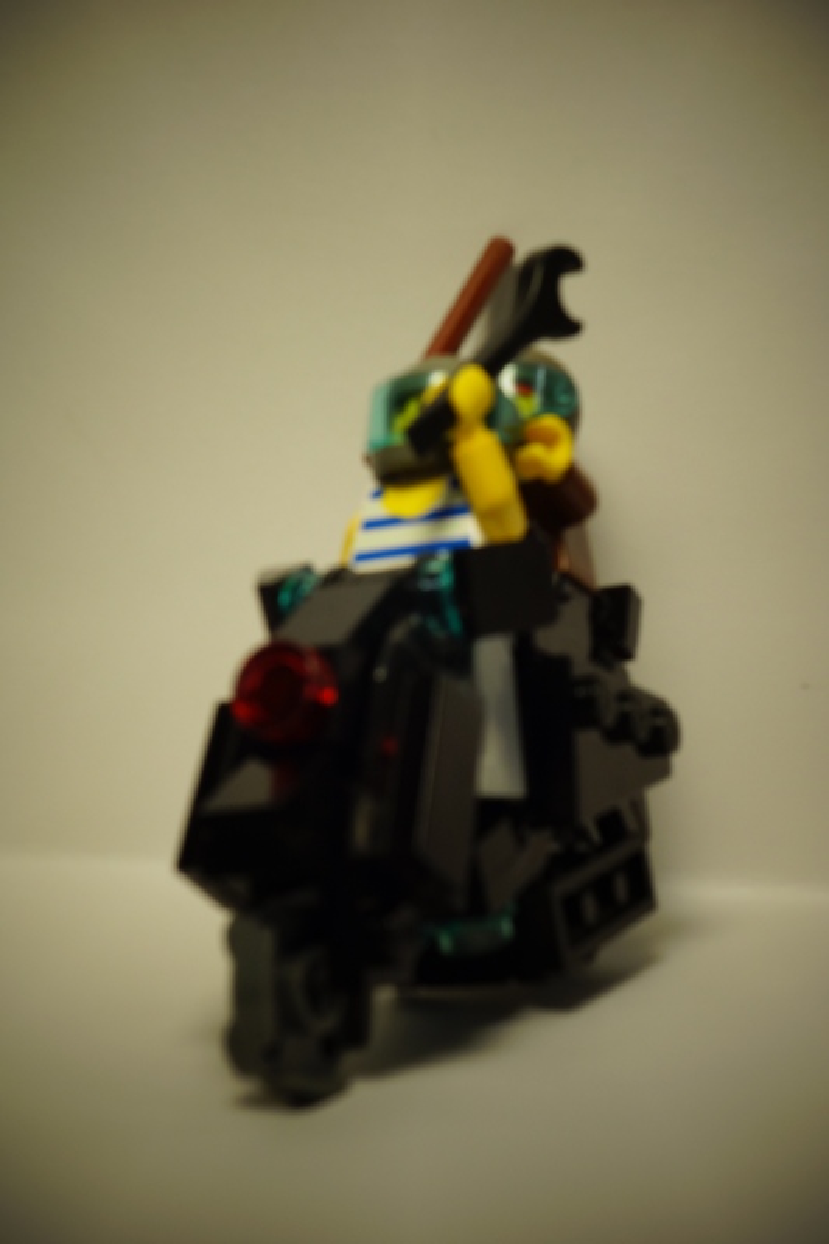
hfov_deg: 22.3
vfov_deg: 32.9
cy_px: 622
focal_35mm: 61
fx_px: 2108
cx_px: 414
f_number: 11
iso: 125
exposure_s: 1/40
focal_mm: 22.49
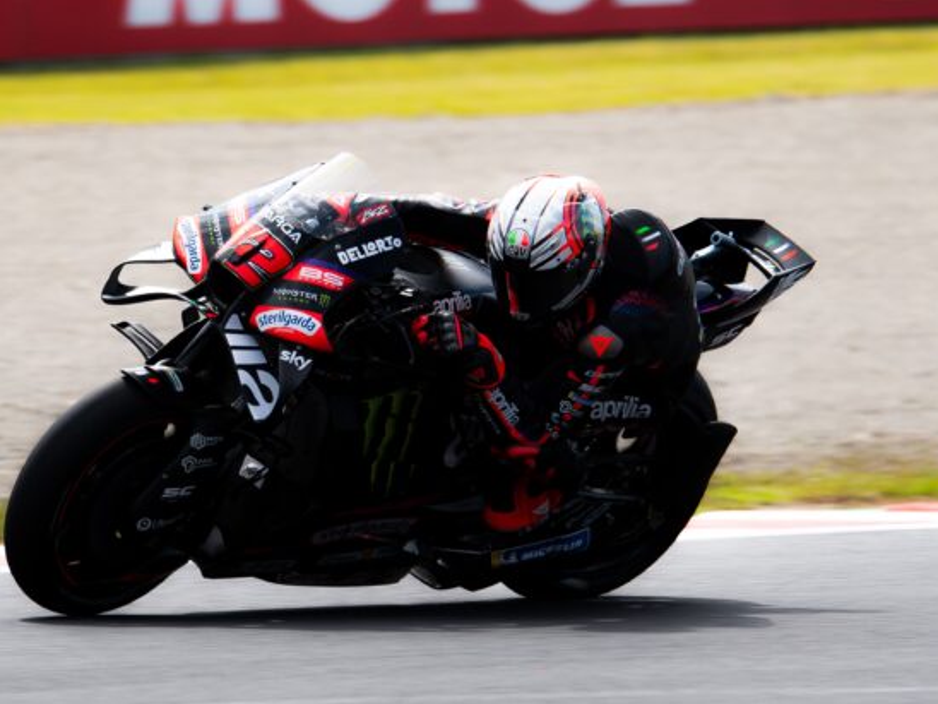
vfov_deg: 2.3
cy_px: 352
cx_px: 474
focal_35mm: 653
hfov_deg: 3.0
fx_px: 17695
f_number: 8
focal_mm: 400
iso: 250
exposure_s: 1/800
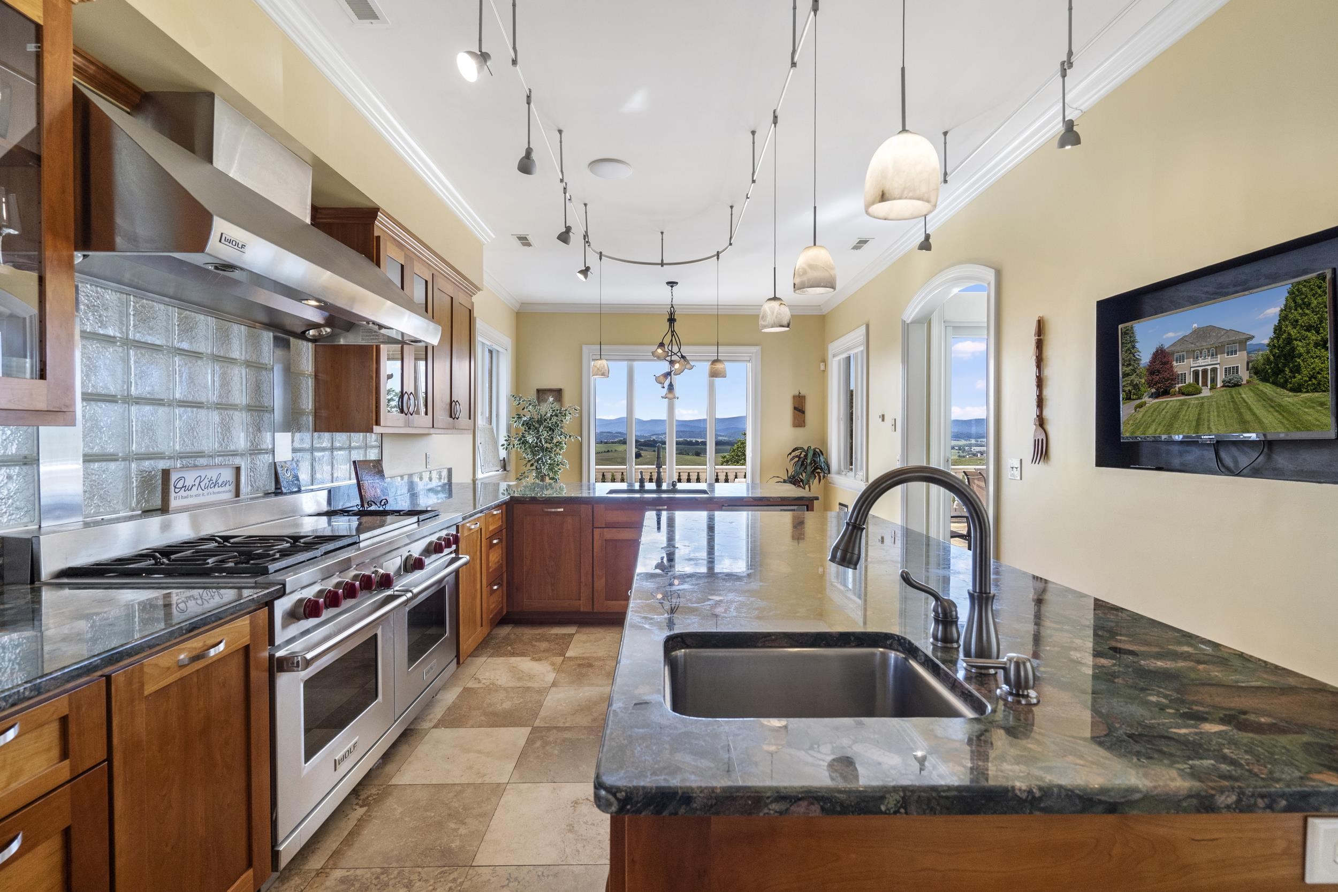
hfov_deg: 96.7
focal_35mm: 16
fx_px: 595
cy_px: 446
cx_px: 669
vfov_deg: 73.8
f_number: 8
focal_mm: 16
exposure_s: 1/15
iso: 1250
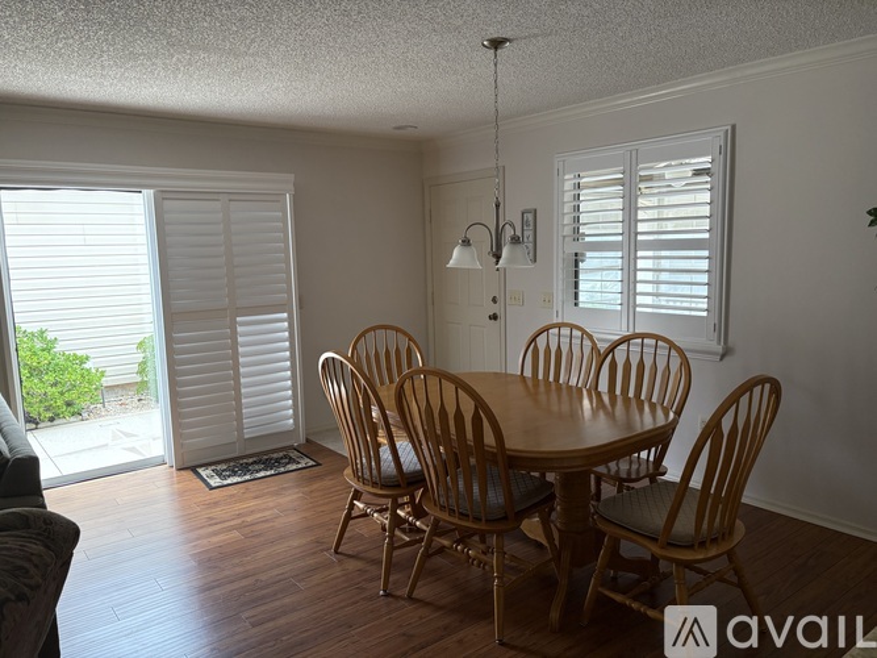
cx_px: 438
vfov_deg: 53.0
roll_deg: +1.9
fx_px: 659
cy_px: 329
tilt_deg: -6.4
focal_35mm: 26
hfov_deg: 67.3
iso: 125
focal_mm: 5.96
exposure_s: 1/77
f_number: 1.6
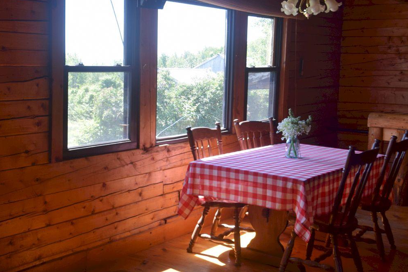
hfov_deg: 36.8
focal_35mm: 54
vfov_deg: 25.1
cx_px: 173
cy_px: 136
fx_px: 612
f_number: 6.3
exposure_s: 1/160
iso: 400
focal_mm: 24
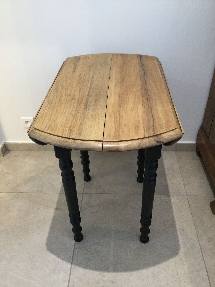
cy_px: 144
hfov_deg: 45.4
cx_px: 108
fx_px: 257
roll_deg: +2.8
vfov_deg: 58.4
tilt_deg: -37.9
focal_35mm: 31
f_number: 2.4
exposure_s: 1/33
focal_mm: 3.3
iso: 160
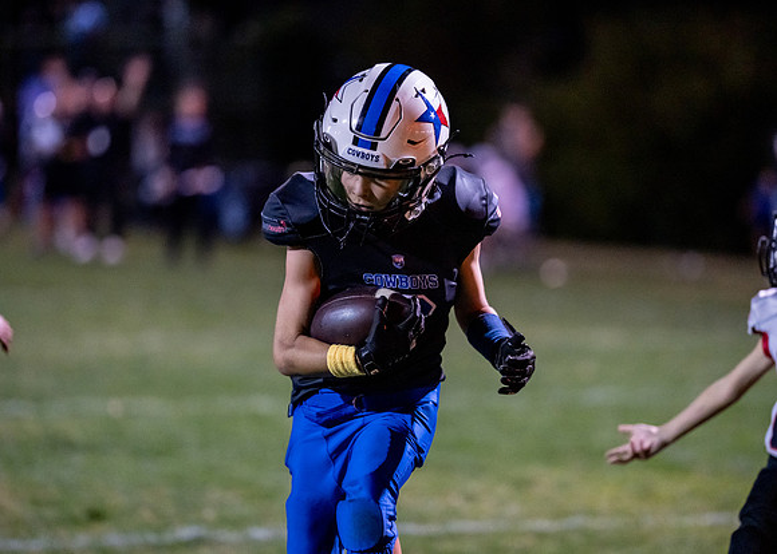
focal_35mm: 161
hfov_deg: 12.5
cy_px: 292
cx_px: 377
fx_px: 3554
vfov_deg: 8.9
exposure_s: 1/800
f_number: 1.8
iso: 4000
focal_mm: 135
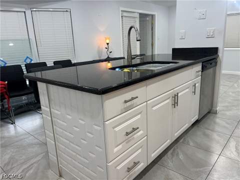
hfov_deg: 67.3
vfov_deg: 53.1
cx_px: 120
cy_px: 90
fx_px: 180
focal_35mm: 26
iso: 125
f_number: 1.6
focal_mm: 5.1
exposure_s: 1/120
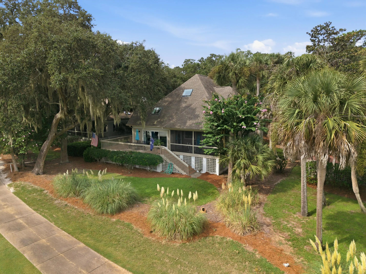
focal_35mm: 24
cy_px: 137
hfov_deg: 71.6
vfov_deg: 56.8
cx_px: 183
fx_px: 254
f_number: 1.8
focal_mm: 8.7
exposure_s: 1/400
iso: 200
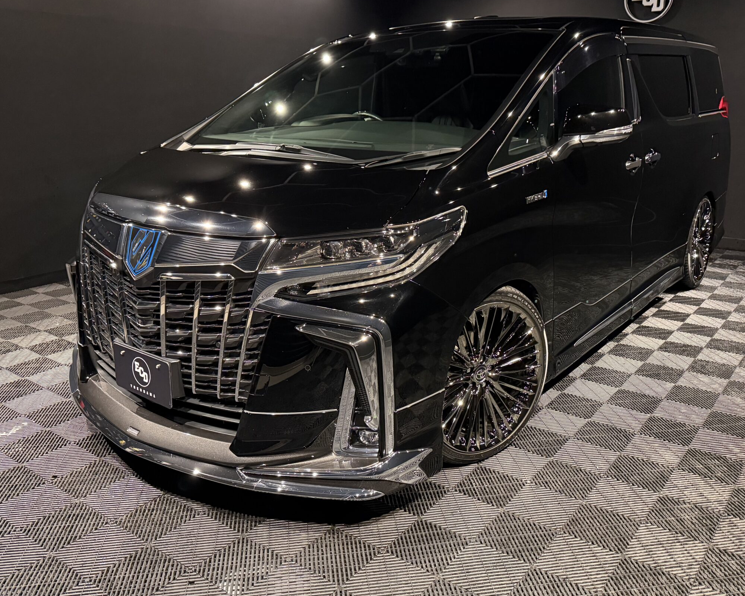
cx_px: 394
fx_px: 661
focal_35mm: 30
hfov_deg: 58.7
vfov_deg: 48.4
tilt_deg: -13.6
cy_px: 263
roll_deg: +0.4
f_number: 1.78
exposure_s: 1/33
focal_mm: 6.76
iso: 1000
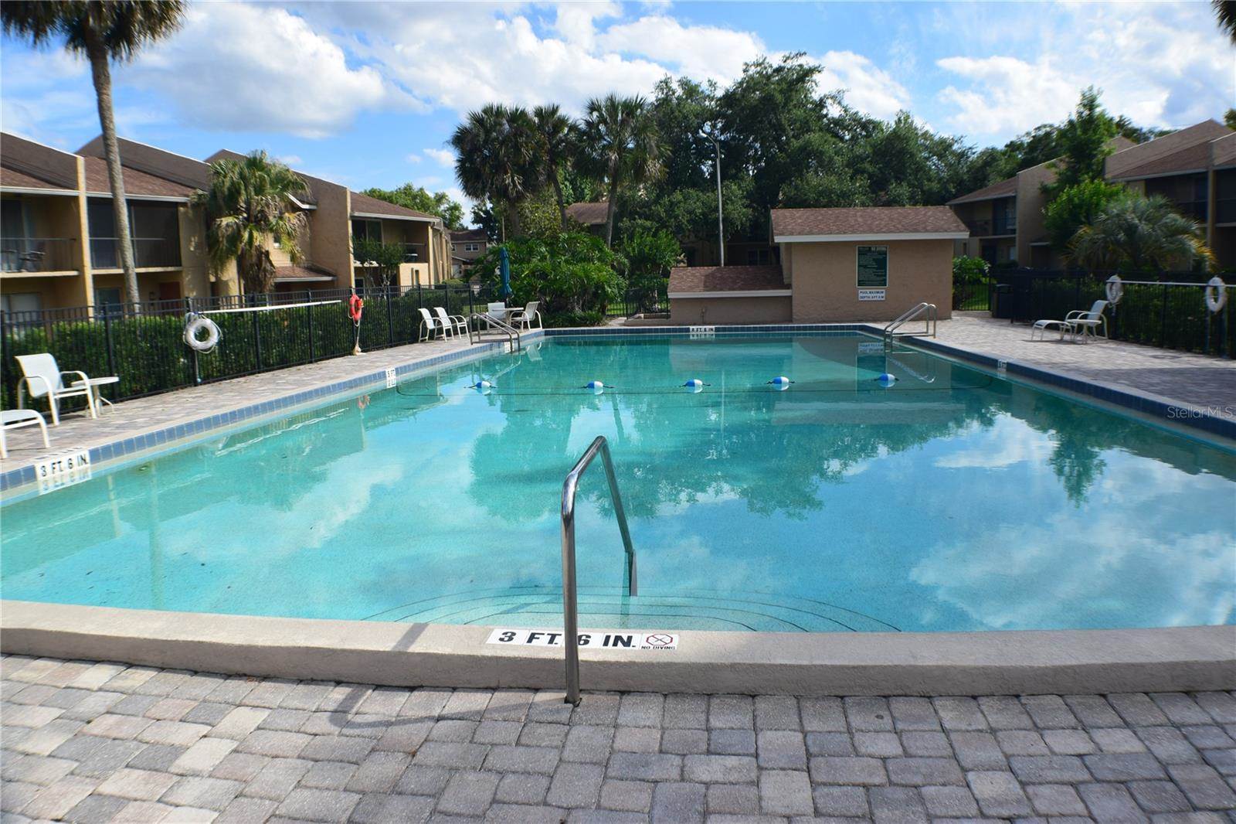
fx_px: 1133
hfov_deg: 57.2
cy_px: 412
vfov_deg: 40.0
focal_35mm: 33
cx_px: 618
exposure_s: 1/500
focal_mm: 22
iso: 360
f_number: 11
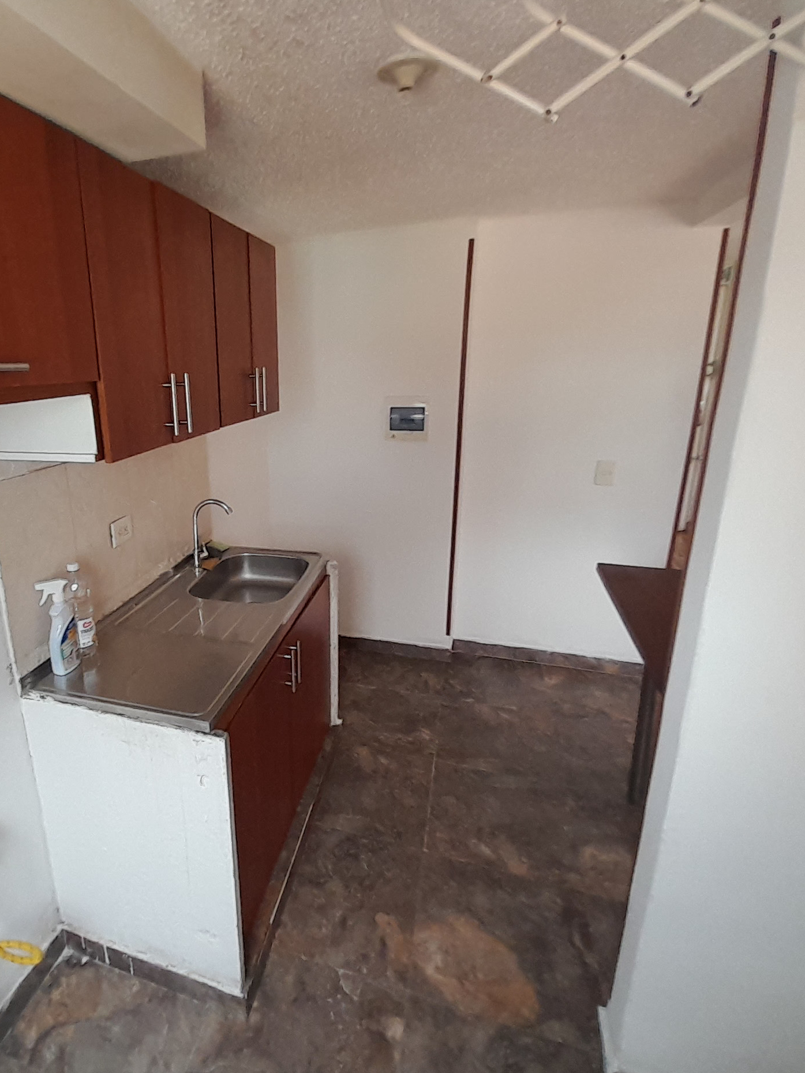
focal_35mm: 18
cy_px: 536
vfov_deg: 87.8
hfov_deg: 69.3
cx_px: 260
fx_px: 558
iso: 64
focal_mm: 1.13
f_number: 2.2
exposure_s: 1/50
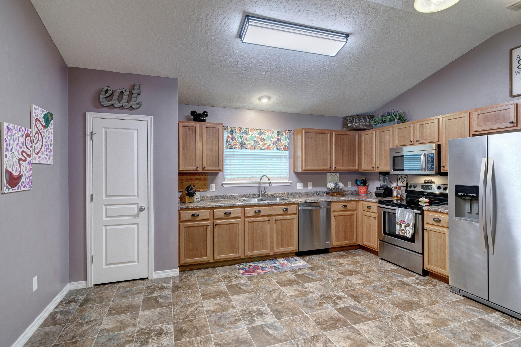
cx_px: 260
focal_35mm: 18
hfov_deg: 90.0
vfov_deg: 67.4
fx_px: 260
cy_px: 174
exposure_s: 1/30
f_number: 8
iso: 400
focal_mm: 12
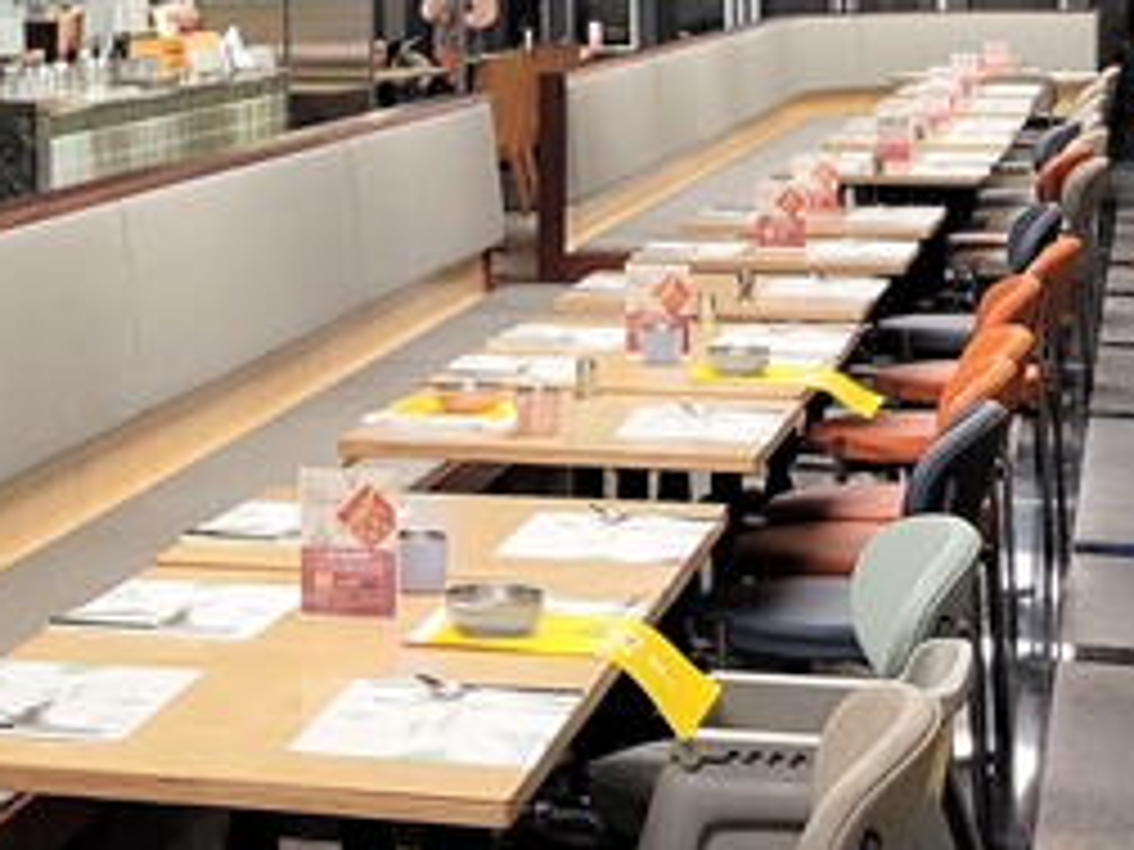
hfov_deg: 18.4
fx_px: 3374
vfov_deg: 14.1
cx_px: -112
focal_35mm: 103
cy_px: -45
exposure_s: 1/60
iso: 160
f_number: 1.8
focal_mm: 5.4
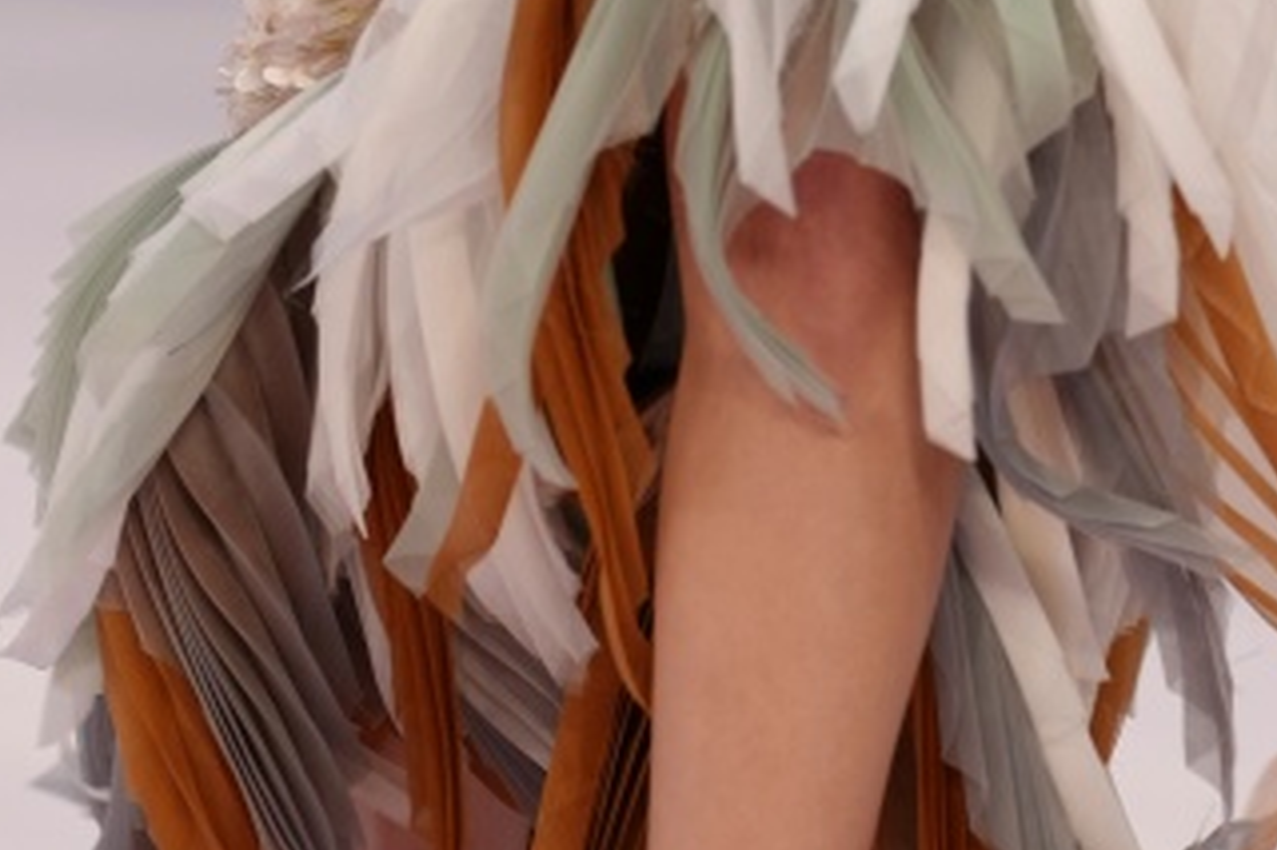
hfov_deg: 2.8
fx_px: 26589
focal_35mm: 750
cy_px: 806
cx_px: 918
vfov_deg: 1.8
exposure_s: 1/640
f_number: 3.5
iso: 320
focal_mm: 200
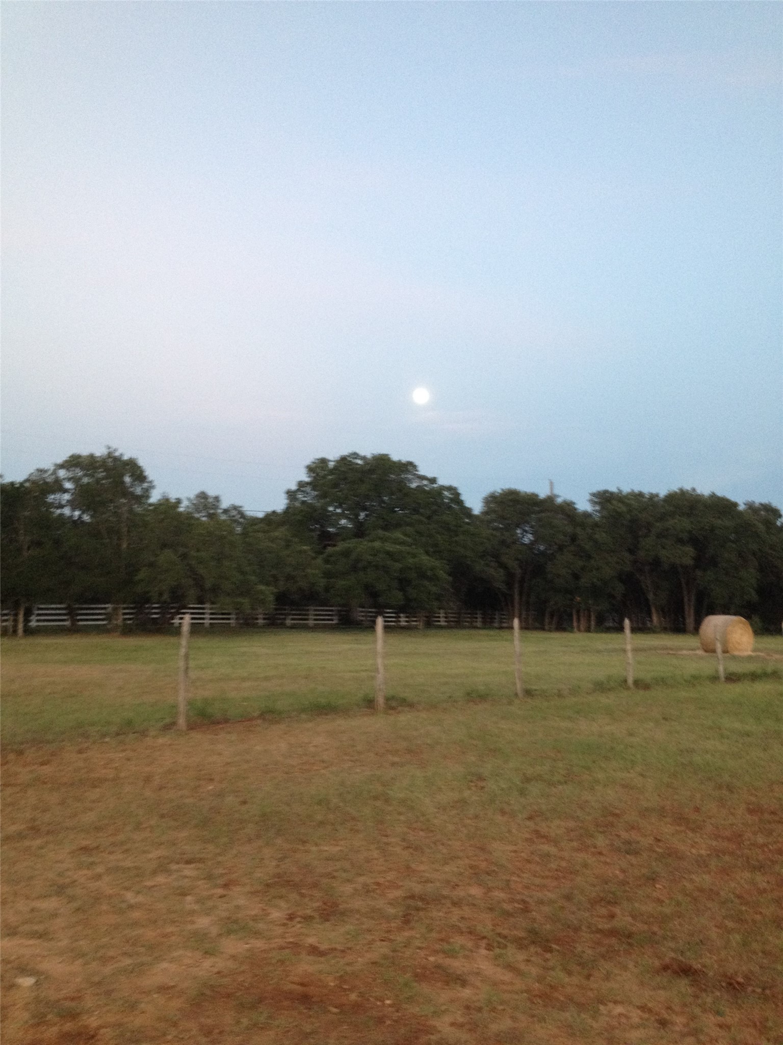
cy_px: 522
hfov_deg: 40.7
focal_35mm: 35
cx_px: 392
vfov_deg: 52.6
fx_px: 1056
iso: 200
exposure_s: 1/20
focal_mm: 4.28
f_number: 2.4
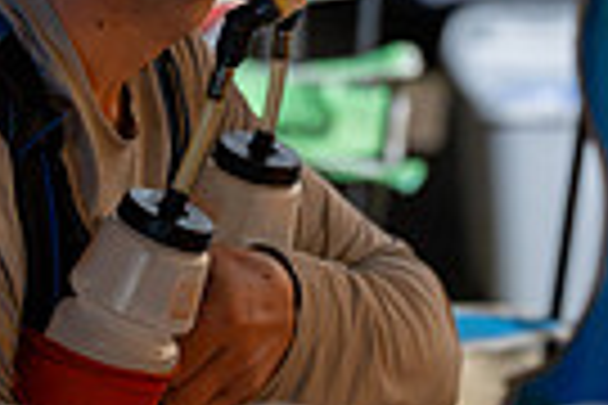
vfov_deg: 5.9
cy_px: -135
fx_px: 3935
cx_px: 311
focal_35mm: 233
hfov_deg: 8.8
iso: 4000
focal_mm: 70
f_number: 2.8
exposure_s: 1/80
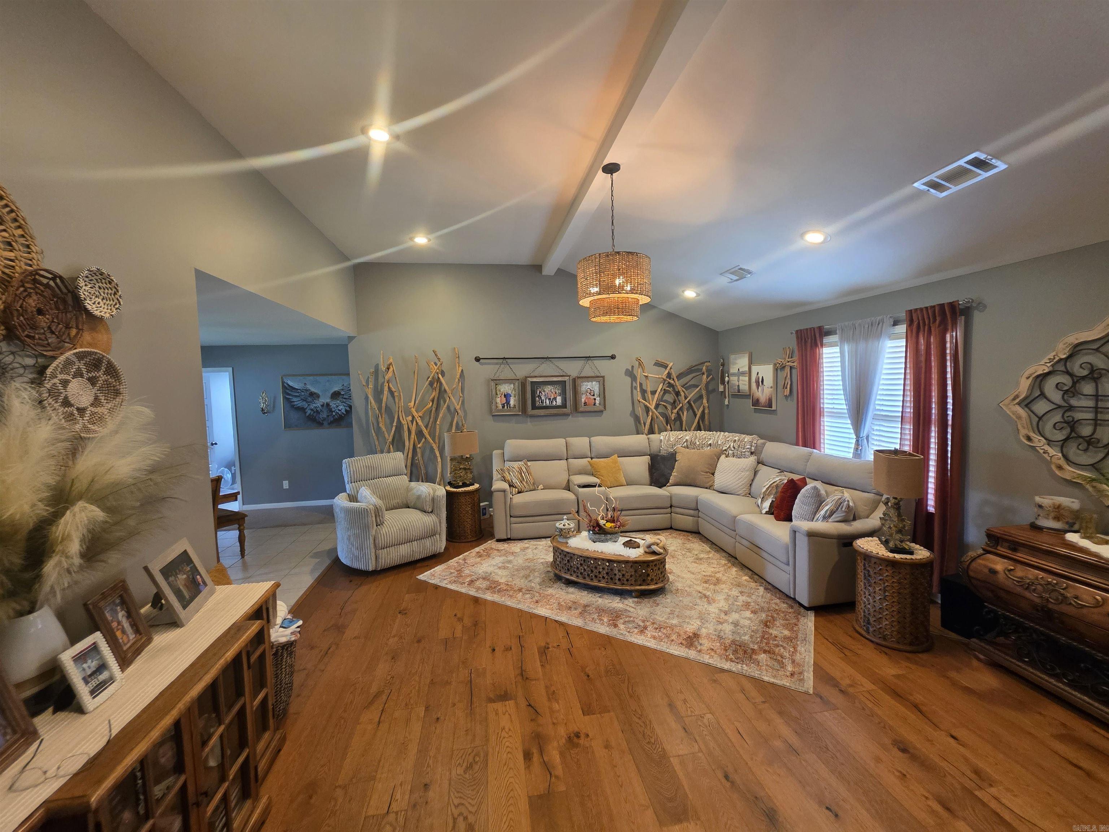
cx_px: 554
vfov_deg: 89.9
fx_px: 416
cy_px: 416
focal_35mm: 13
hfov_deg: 106.2
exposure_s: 1/60
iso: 320
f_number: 1.9
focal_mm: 2.2
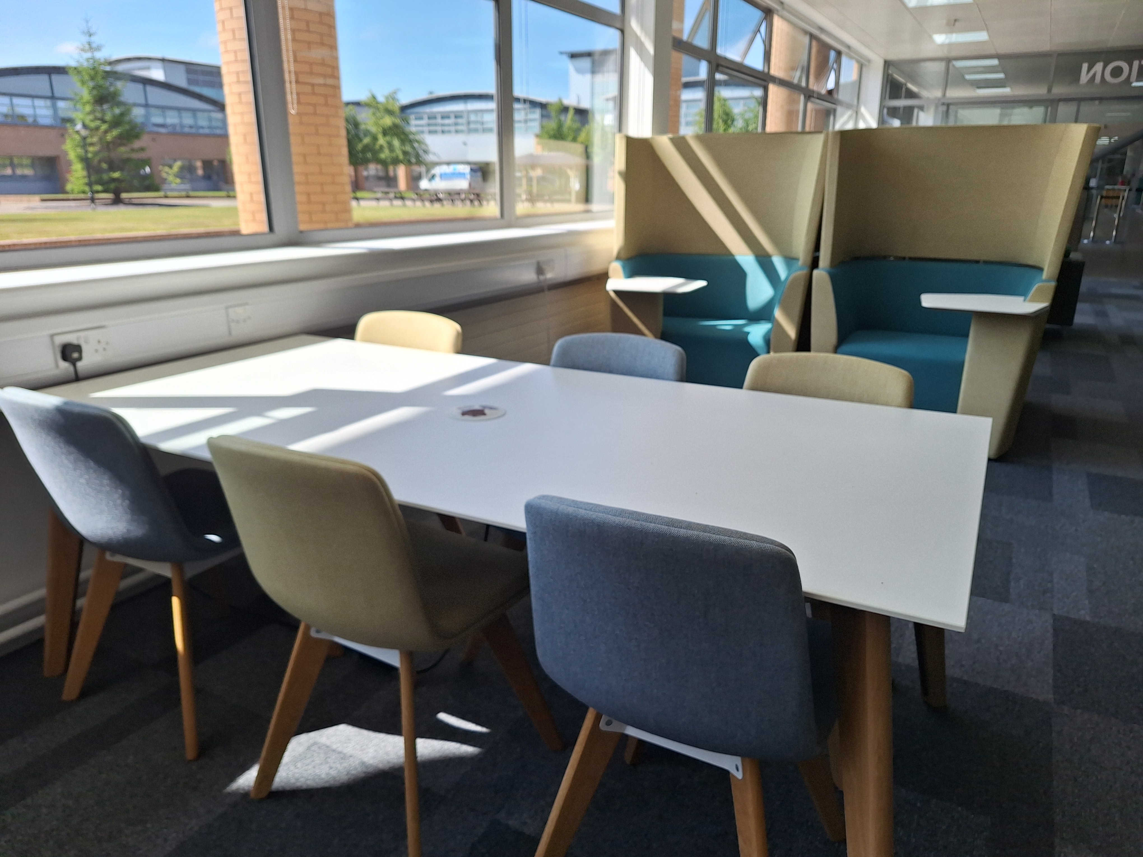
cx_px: 572
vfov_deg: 58.9
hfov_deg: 73.9
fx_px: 759
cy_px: 428
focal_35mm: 23
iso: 40
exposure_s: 1/1110
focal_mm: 5.54
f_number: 1.8
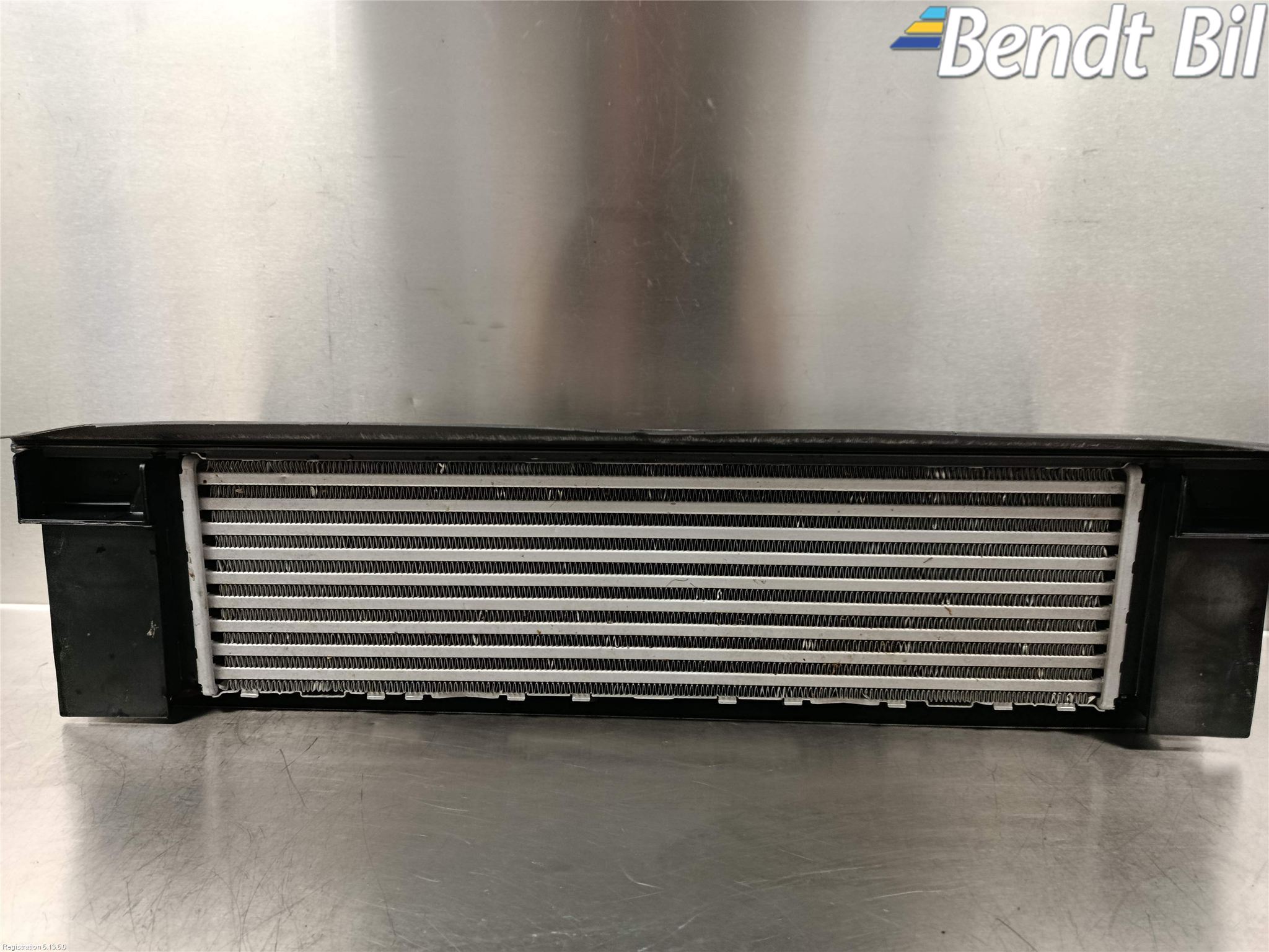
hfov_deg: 71.6
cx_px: 634
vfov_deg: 56.8
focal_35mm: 24
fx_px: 880
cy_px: 476
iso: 964
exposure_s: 1/33.3
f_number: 1.7
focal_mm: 5.24
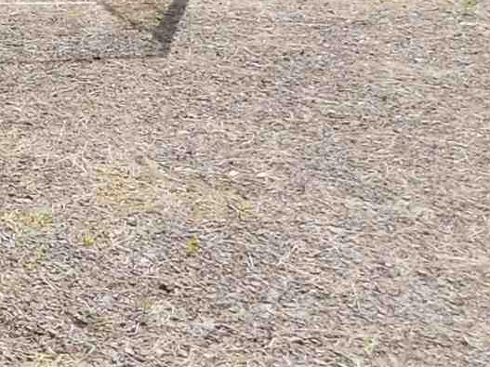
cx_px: -558
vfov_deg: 10.8
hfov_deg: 12.5
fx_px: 1896
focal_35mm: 134
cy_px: -94
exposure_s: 1/800
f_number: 3
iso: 125
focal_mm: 4
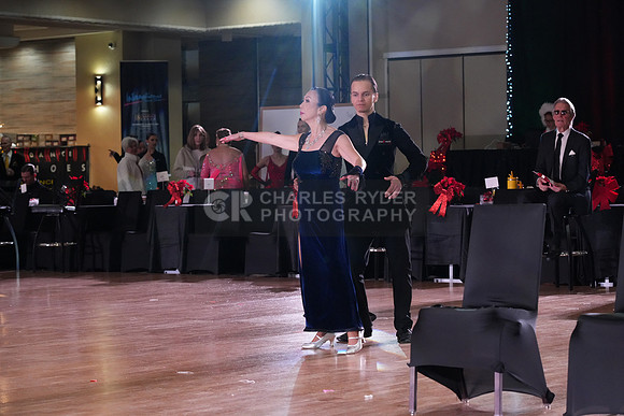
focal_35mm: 105
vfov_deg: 13.0
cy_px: 208
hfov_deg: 19.5
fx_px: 1820
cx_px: 312
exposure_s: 1/320
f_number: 5.6
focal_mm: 105
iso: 5000
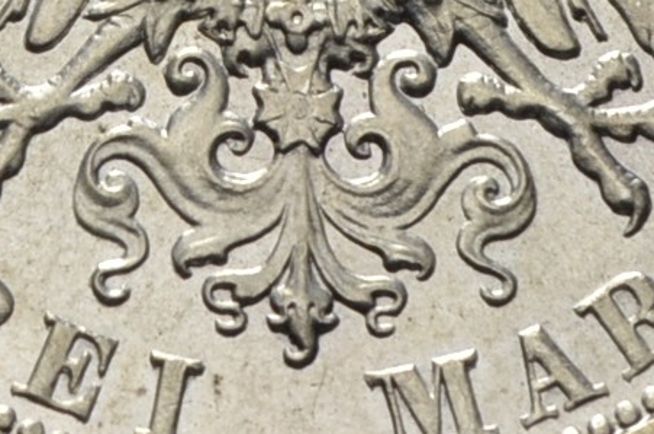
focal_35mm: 451
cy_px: -97
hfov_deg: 4.5
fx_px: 8174
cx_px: -448
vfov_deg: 3.0
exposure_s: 1/250
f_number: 14
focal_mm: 55
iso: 400
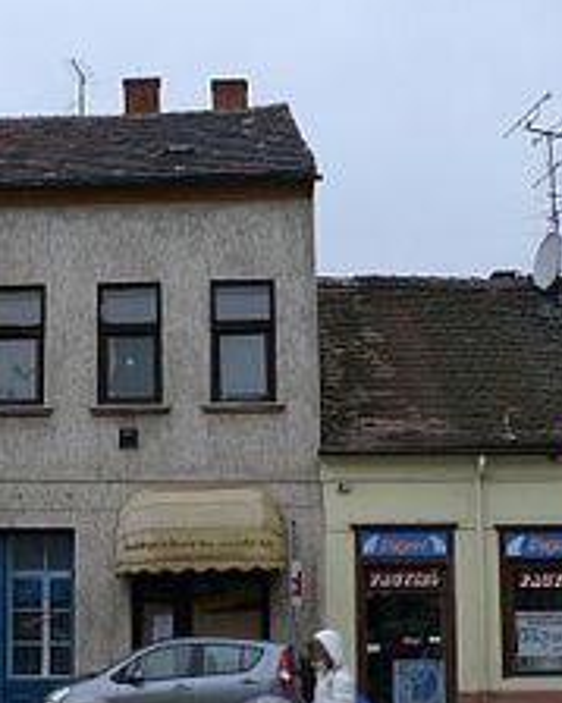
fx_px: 1269
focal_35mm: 61
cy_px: 433
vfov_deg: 30.9
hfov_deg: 24.6
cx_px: 119
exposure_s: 1/60
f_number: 2.8
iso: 100
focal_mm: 7.4
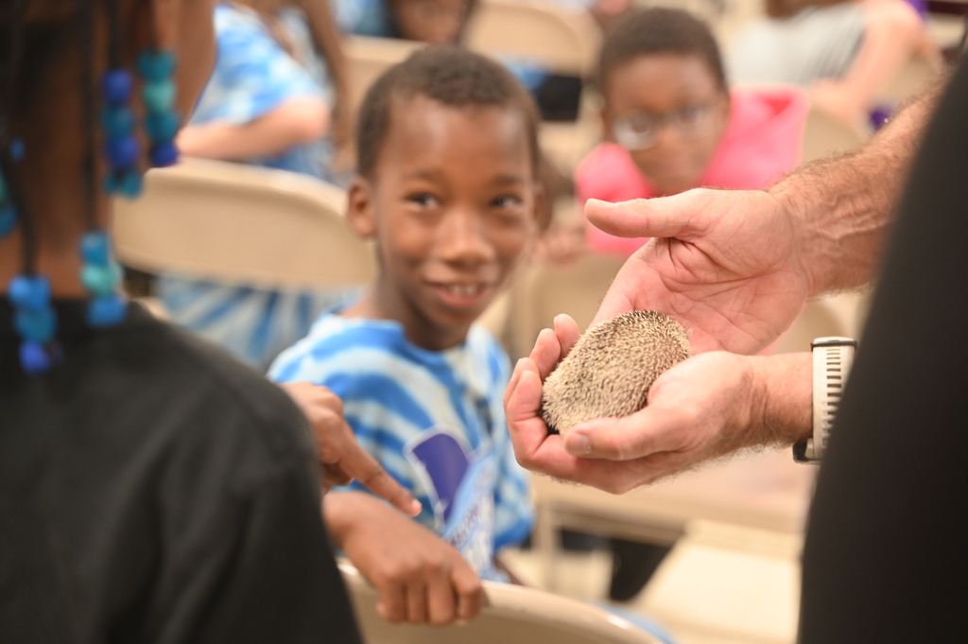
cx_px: 484
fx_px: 1773
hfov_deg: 30.5
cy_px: 322
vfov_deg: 20.6
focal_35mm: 66
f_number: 2.8
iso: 1400
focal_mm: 66
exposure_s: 1/125
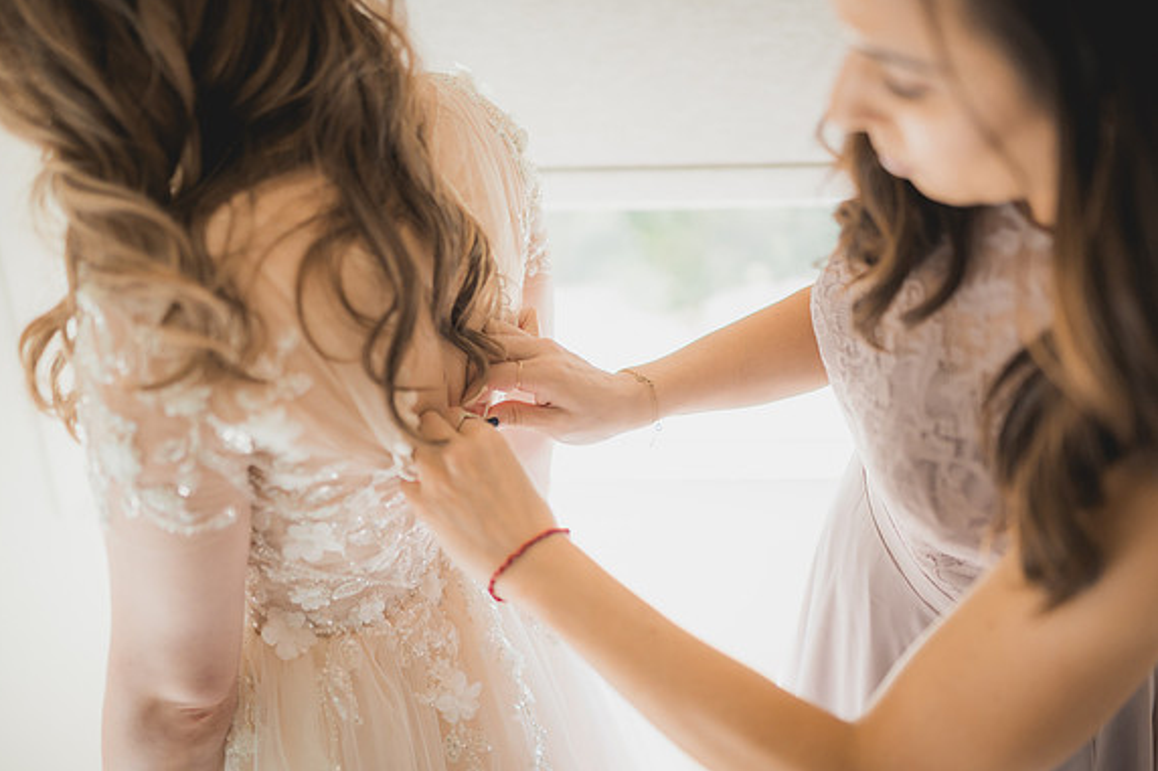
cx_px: 573
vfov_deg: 34.2
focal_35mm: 39
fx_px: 1254
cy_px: 388
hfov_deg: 49.6
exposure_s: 1/1000
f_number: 1.4
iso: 400
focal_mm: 35
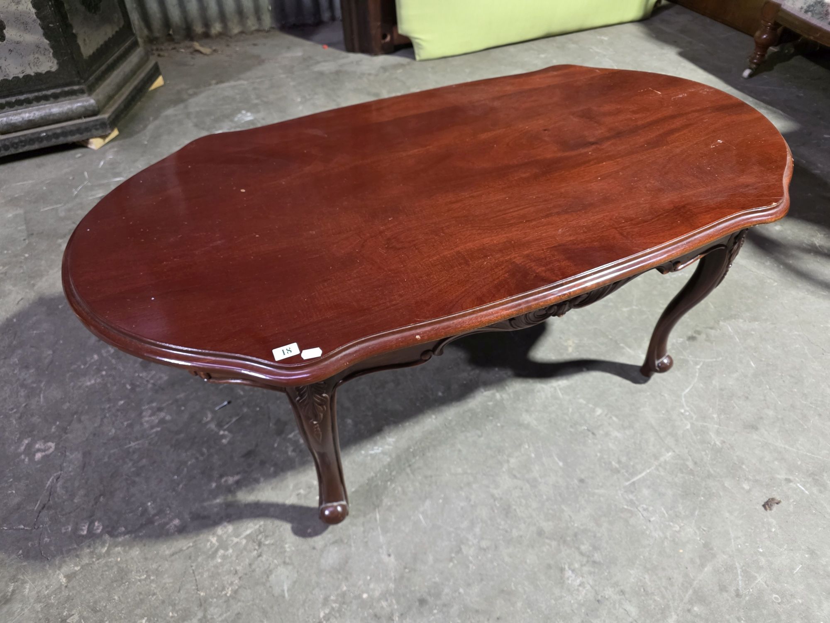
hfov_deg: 73.9
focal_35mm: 23
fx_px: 551
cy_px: 312
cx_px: 415
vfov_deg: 58.9
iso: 640
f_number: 1.7
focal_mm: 6.3
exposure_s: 1/100
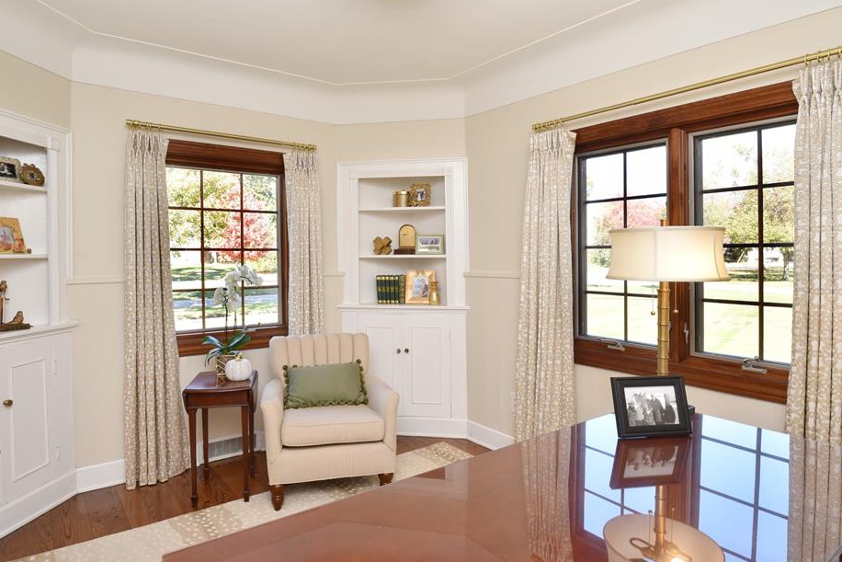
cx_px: 393
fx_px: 444
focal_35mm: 19
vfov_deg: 64.6
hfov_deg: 86.8
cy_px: 272
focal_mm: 17
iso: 800
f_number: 10
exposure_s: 1/60
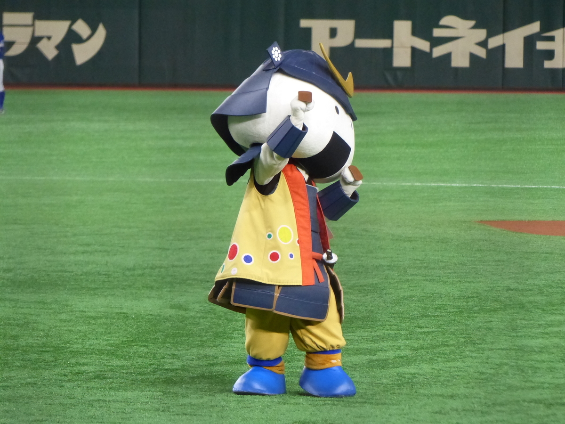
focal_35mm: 345
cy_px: 212
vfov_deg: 4.3
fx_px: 5631
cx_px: 282
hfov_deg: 5.7
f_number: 2.8
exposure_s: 1/400
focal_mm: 62.1
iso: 800
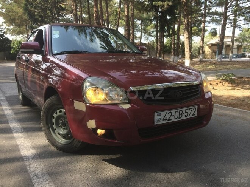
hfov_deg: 61.7
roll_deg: -1.4
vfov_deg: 48.2
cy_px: 94
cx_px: 125
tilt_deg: -10.6
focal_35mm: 29
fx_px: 209
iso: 32
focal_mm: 4.15
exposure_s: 1/507
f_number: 2.2
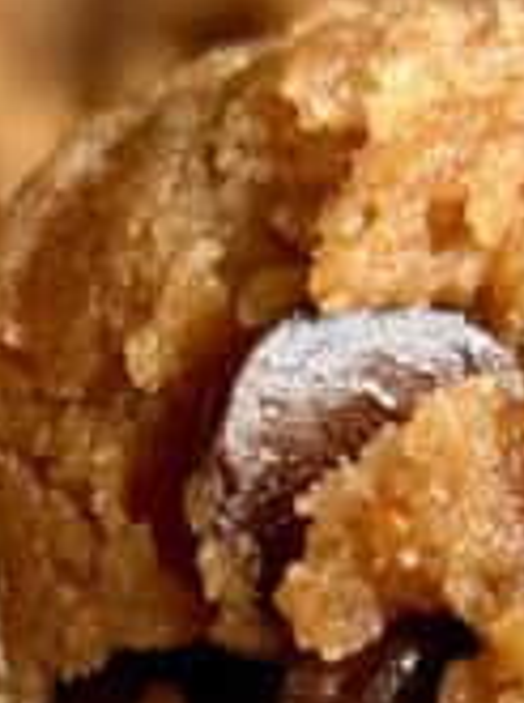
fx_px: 5734
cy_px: 1434
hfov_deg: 5.2
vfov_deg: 6.8
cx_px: 379
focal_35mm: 283
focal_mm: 6.8
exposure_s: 1/60
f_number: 1.8
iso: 250
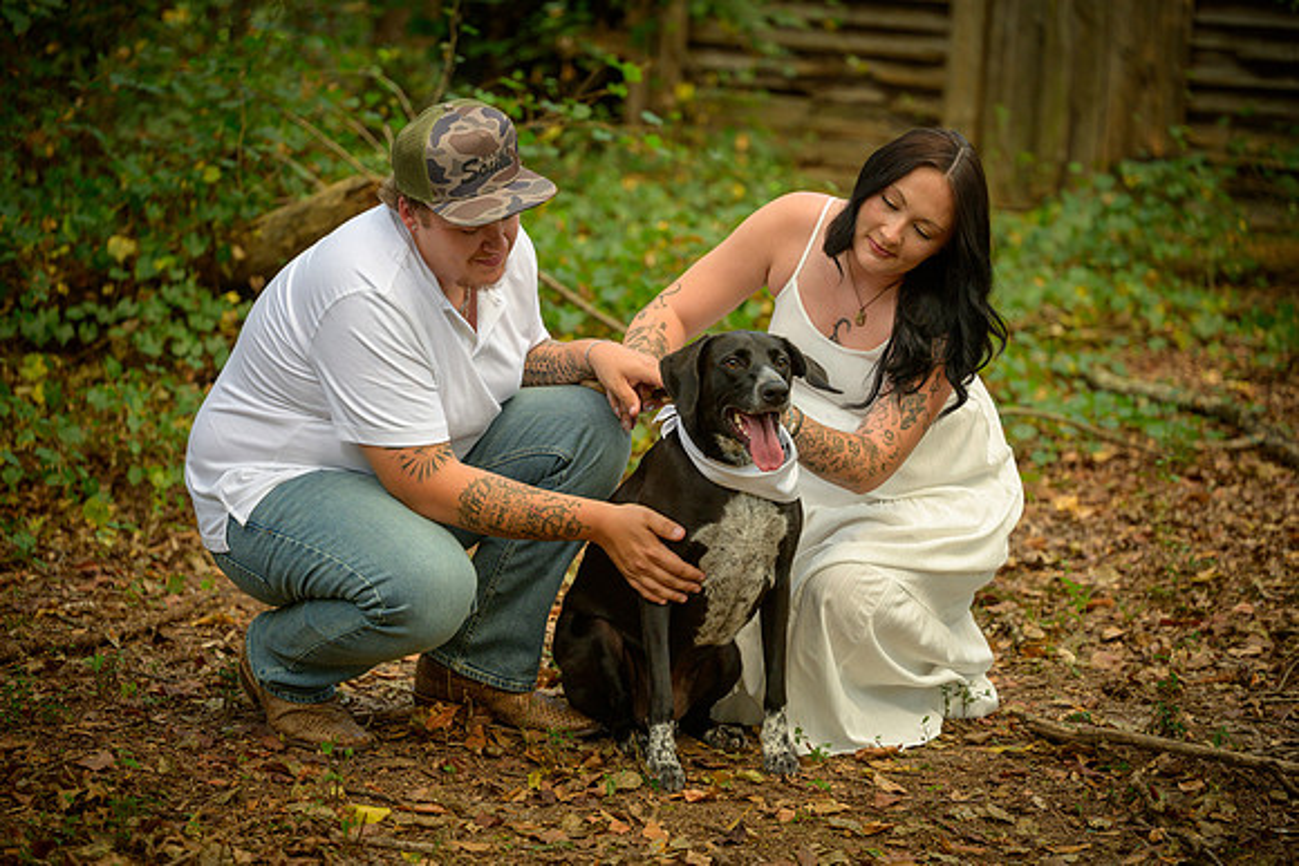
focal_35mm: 105
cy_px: 433
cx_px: 650
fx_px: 3789
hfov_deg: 19.5
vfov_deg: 13.0
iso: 1100
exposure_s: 1/125
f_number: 3.3
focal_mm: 105
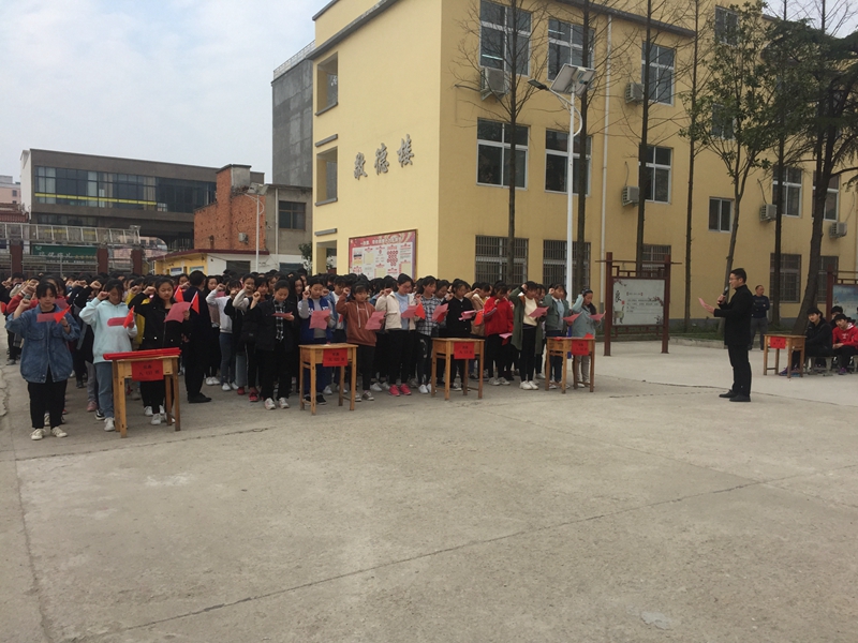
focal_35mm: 29
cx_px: 429
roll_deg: +0.2
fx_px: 719
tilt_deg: -1.5
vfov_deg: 48.2
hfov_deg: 61.7
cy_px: 322
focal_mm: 4.15
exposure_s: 1/964
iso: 32
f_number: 2.2
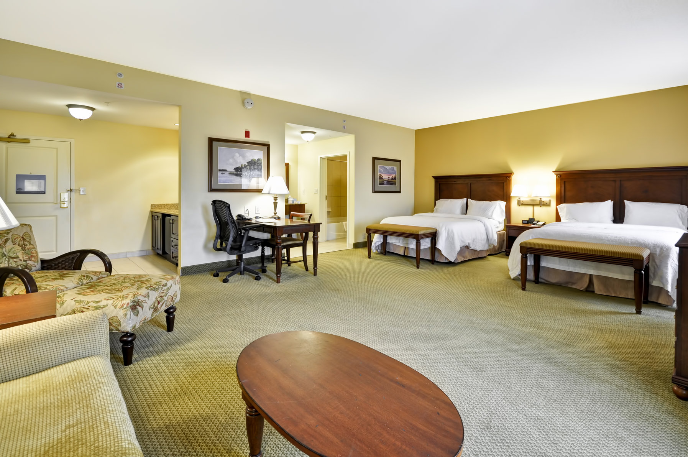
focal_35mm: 15
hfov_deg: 100.5
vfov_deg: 77.2
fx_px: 286
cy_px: 228
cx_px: 344
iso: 200
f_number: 7.1
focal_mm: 10
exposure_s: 1/6
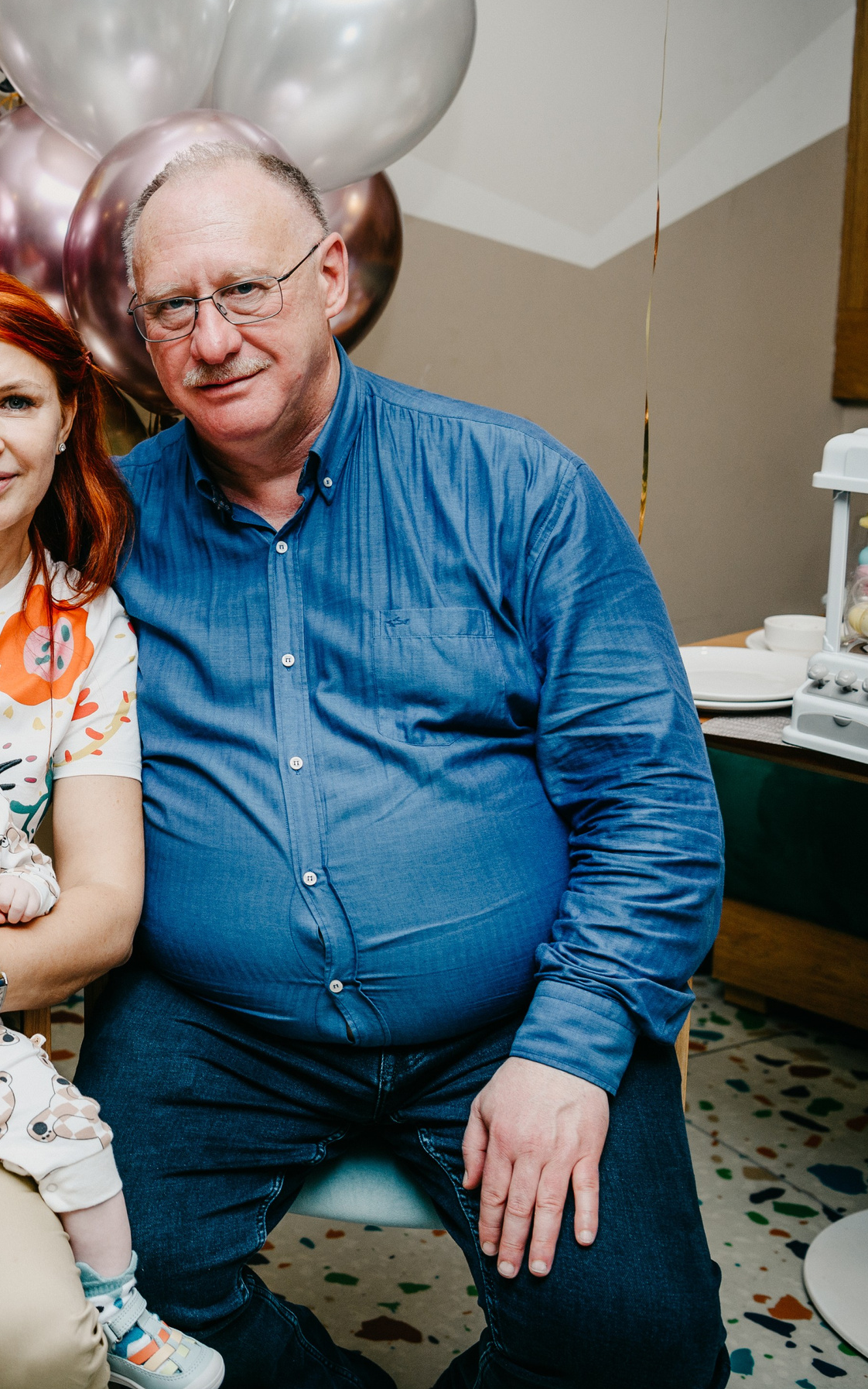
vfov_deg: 38.8
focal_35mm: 52
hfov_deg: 23.3
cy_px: 651
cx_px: -95
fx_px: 1967
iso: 125
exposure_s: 1/160
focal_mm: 32
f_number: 3.5
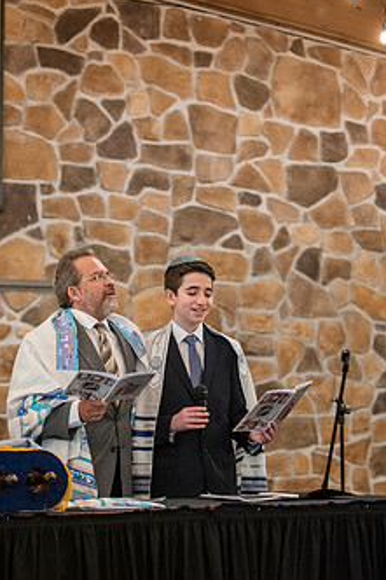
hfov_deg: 14.4
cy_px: 262
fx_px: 1529
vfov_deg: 21.5
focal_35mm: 95
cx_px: 190
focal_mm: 70
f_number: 2.8
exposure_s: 1/60
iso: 3200
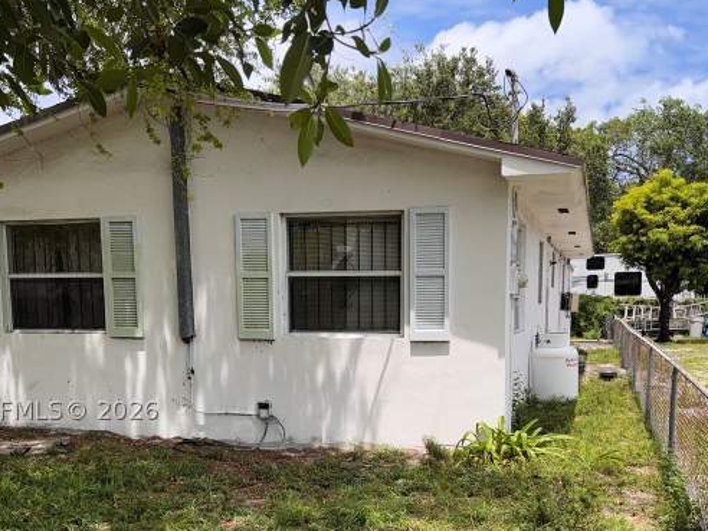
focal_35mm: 39
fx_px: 798
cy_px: 410
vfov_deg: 35.8
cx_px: 378
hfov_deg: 47.8
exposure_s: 1/4310
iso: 50
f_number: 1.78
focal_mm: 6.76
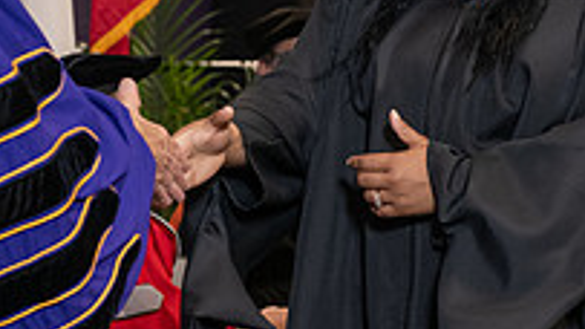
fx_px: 3256
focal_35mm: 210
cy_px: 36
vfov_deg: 5.8
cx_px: 179
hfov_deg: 10.3
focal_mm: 70
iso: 2000
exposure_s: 1/125
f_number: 5
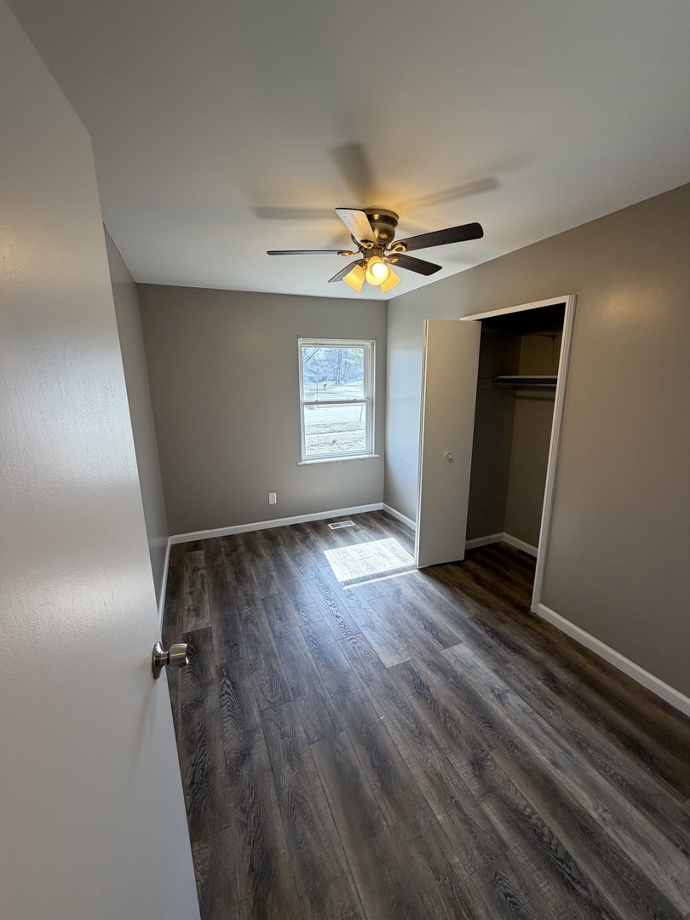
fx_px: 372
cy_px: 460
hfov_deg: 85.7
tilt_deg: -11.8
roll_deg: +1.4
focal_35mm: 14
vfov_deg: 102.1
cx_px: 345
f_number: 2.2
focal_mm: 2.22
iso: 160
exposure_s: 1/120
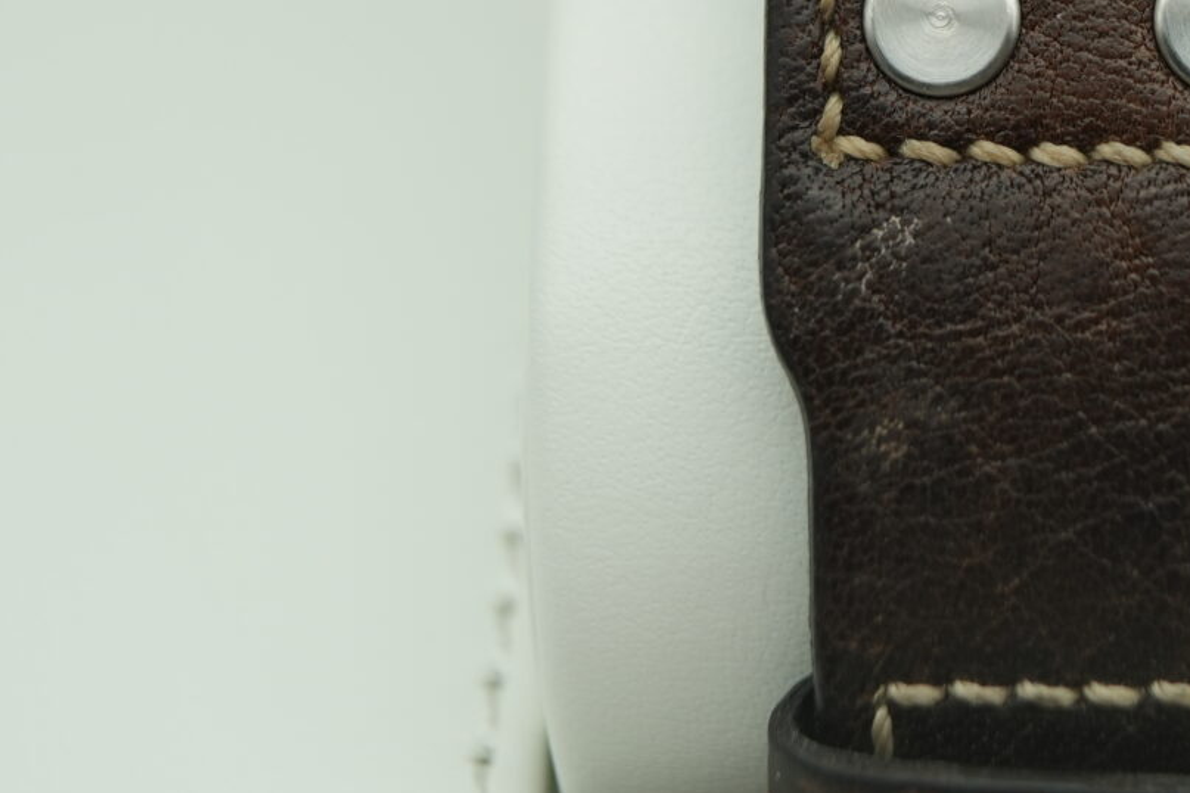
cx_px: 1062
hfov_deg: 18.1
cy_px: -63
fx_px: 3669
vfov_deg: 12.2
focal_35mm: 111
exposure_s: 1/250
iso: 400
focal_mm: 35
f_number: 5
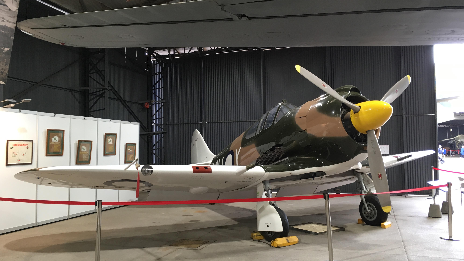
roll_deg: +0.5
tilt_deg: +2.6
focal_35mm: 32
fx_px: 394
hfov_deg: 61.0
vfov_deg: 36.7
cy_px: 133
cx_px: 230
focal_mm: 4.15
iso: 80
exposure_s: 1/33
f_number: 2.2
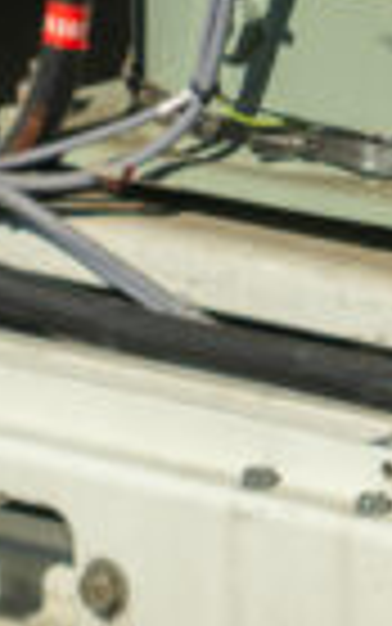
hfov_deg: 2.9
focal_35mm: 452
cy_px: -318
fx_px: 7718
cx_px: 757
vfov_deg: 4.6
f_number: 5.6
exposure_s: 1/640
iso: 100
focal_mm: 60
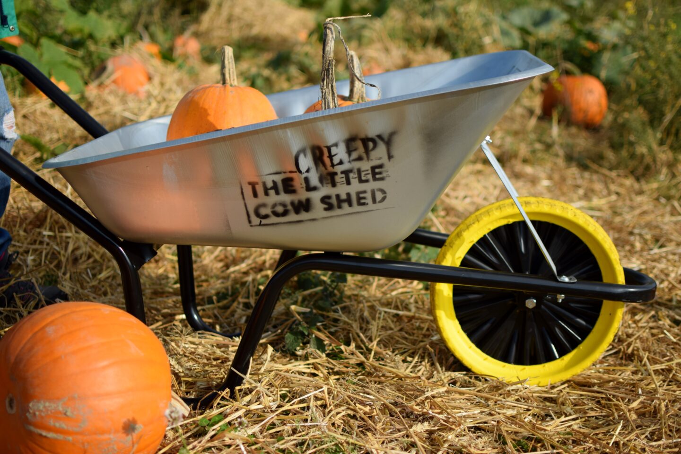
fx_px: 993
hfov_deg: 37.9
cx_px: 340
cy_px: 227
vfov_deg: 25.8
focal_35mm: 52
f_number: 1.8
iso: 100
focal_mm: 35
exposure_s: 1/4000
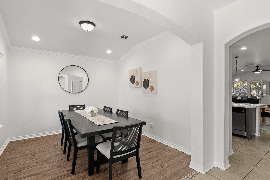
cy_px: 90
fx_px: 127
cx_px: 135
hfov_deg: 93.3
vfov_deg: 70.4
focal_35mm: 17
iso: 800
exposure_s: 1/10
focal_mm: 17
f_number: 11
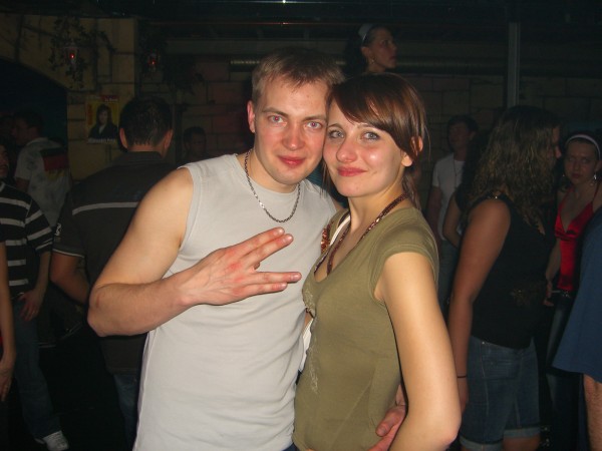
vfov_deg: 37.7
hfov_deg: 49.0
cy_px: 226
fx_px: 661
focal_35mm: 38
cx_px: 301
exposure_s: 1/60
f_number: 2.8
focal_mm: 7.9
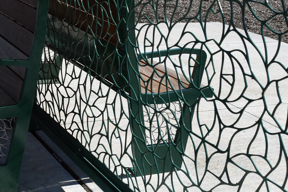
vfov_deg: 17.2
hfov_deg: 25.7
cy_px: 65
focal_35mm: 79
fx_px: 632
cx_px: 134
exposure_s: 1/1600
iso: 400
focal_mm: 26
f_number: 7.1
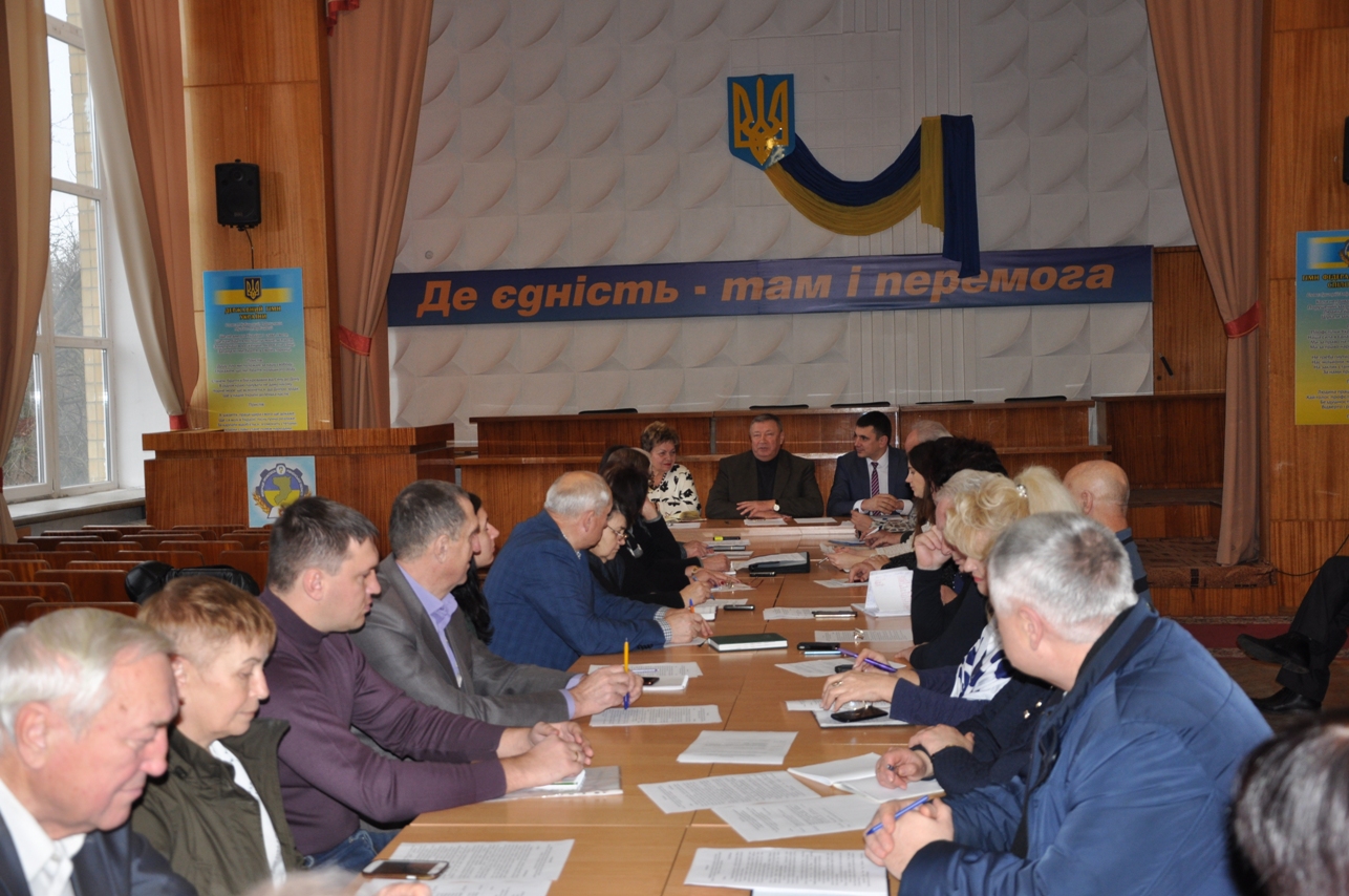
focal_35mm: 42
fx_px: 1572
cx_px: 674
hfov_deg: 46.5
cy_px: 448
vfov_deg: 31.8
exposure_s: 1/60
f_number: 4
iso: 400
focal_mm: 28
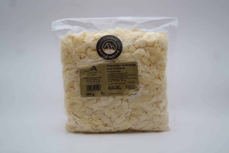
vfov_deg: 27.0
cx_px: 114
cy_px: 76
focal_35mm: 50
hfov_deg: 39.6
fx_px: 318
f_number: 4.5
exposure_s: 1/100
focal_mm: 33
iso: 200
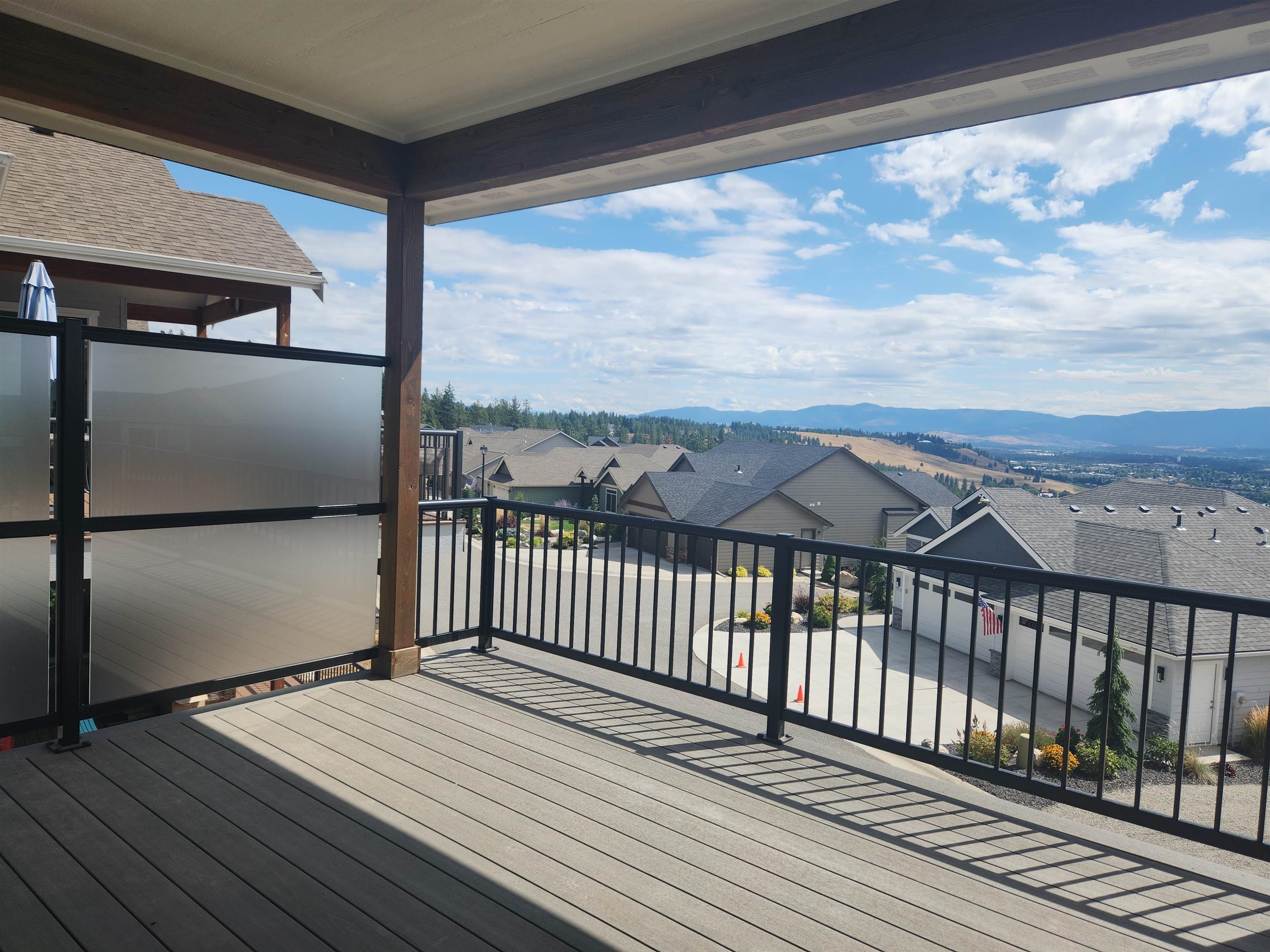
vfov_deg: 58.9
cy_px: 476
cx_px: 635
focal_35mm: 23
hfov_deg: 73.9
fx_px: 844
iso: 20
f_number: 1.8
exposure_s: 1/2038
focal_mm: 5.4
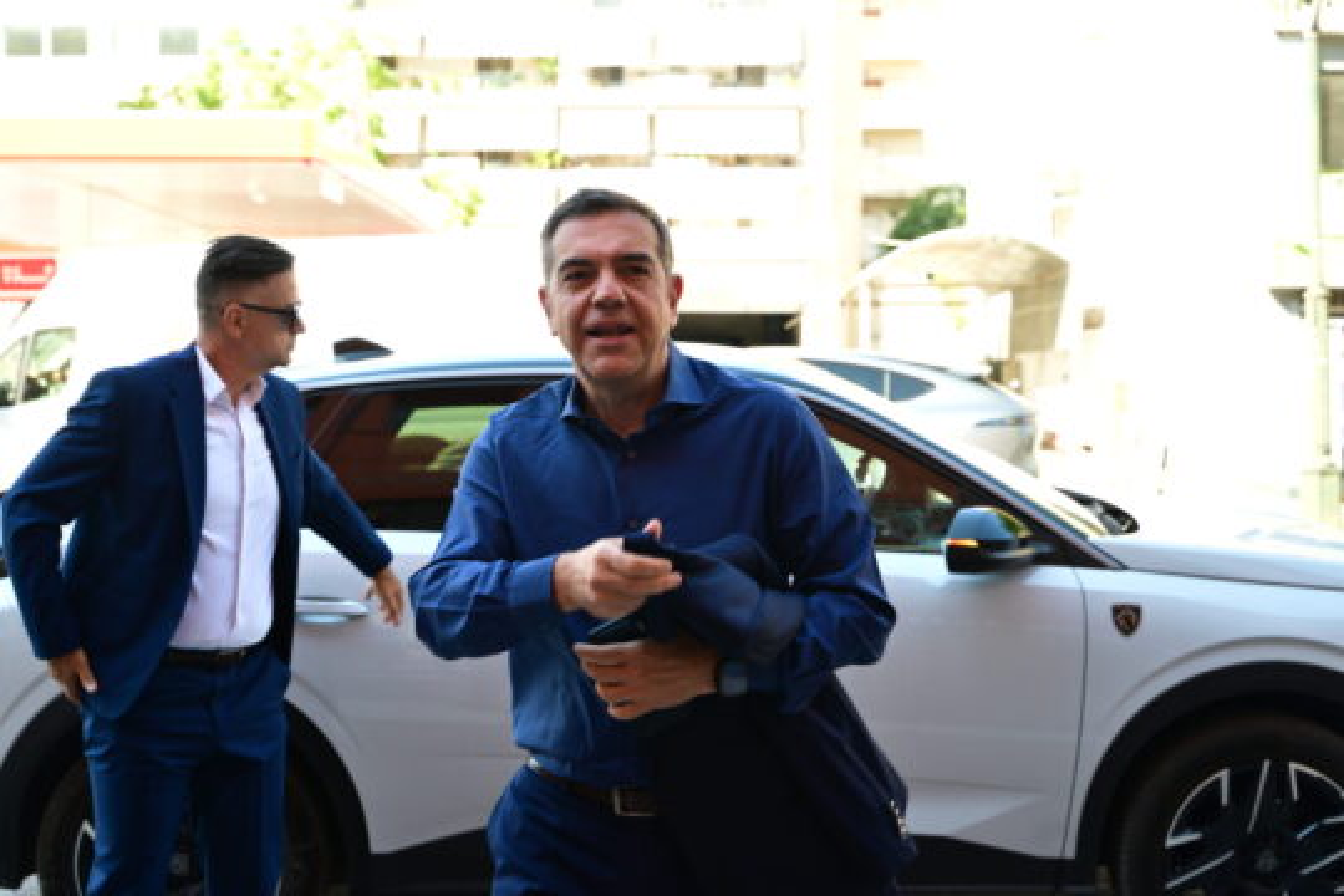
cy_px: 448
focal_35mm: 54
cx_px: 672
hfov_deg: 36.9
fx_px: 2016
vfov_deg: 25.1
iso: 640
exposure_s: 1/250
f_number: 5.6
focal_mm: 54
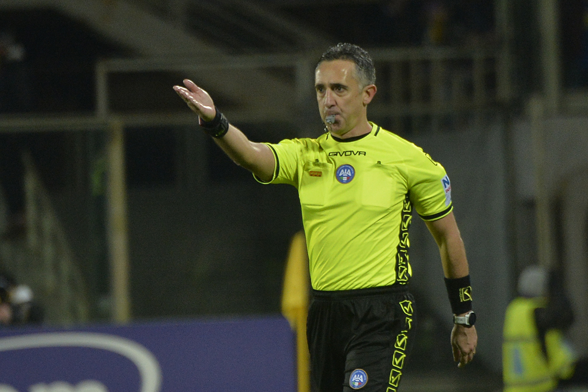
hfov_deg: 5.2
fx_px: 6533
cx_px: 294
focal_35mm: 400
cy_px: 196
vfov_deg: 3.4
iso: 2500
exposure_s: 1/1000
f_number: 5.6
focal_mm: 400
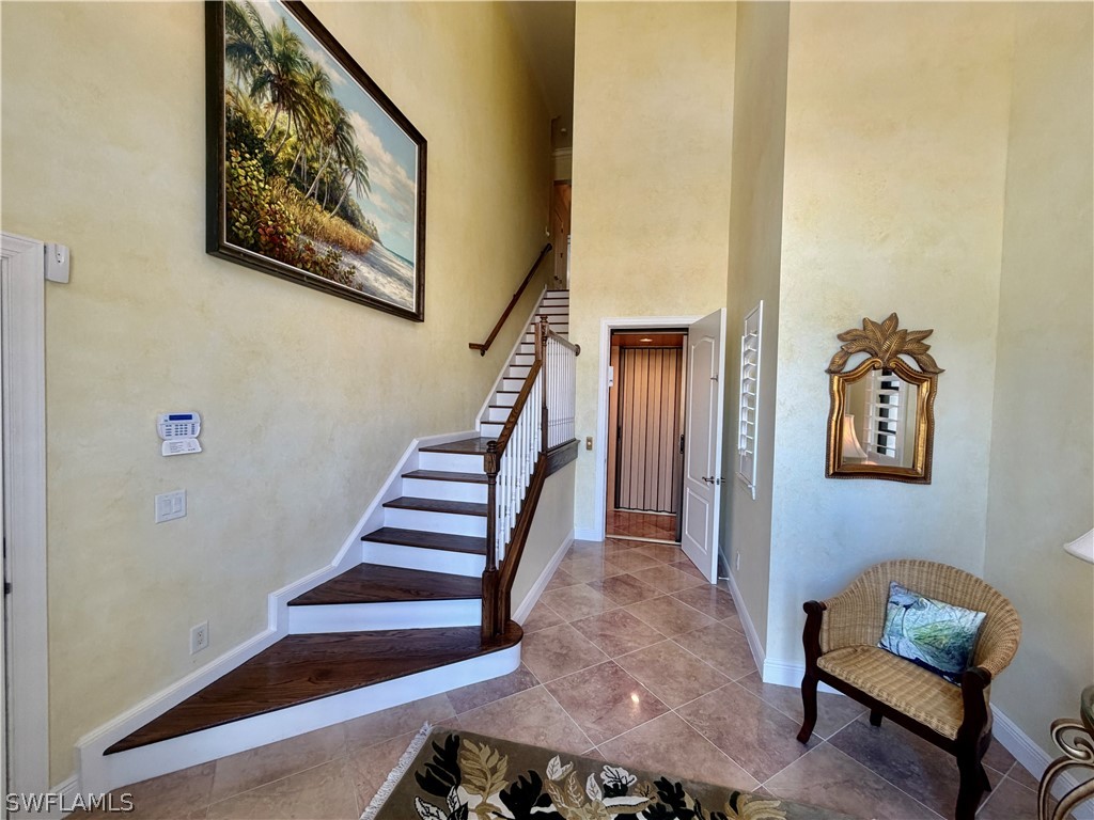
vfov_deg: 85.7
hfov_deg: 102.1
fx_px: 442
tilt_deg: -1.3
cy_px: 410
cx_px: 547
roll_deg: -1.3
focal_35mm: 14
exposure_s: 1/120
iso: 125
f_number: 2.2
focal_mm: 2.22
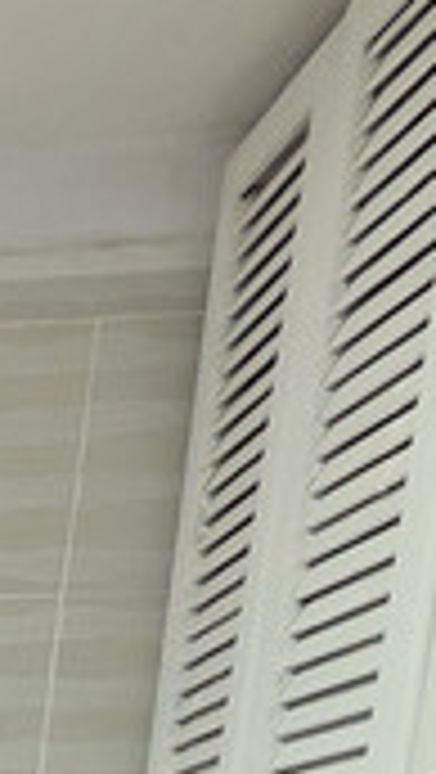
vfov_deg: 18.6
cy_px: 1395
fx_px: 1826
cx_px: -1007
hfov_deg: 9.4
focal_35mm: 89
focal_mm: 2.2
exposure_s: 1/60
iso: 250
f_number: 1.9
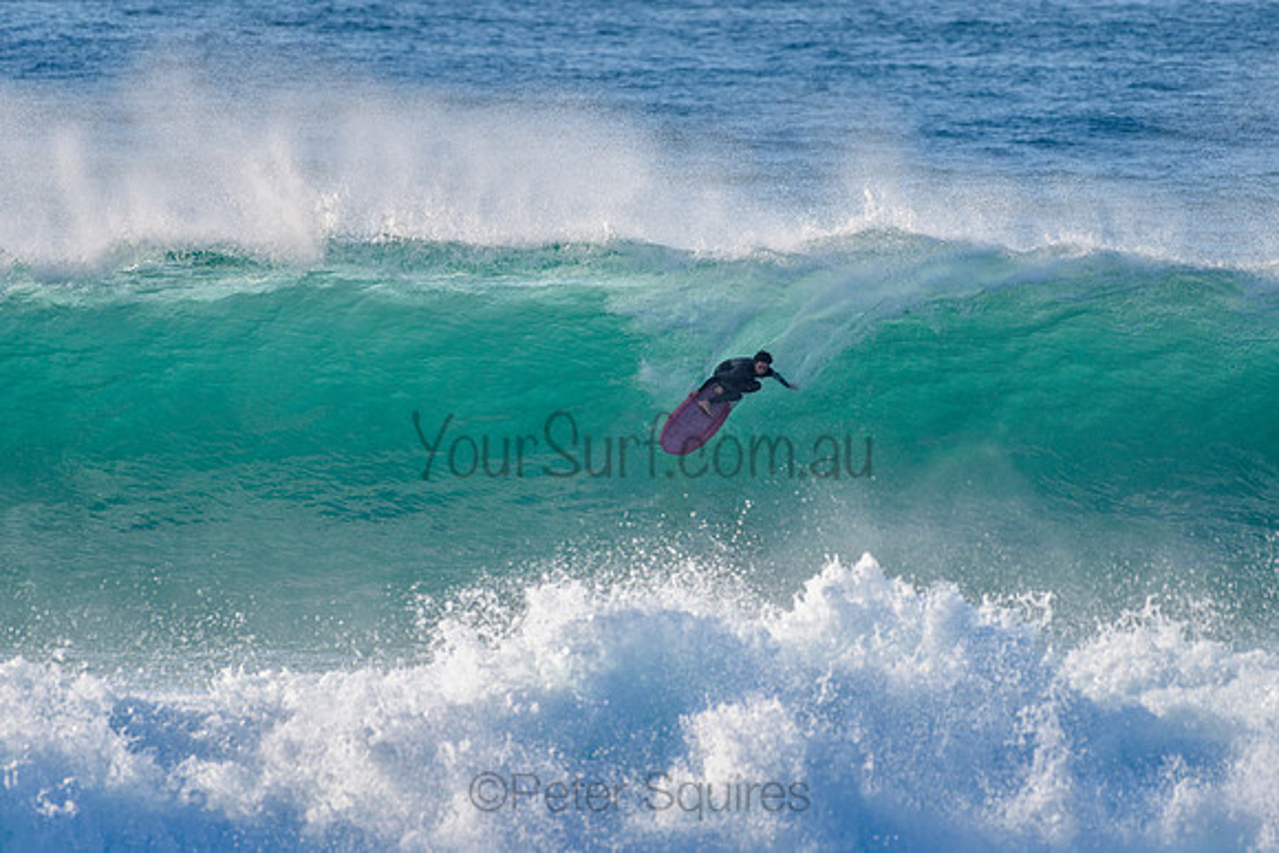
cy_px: 426
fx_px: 21790
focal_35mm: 613
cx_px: 640
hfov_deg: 3.4
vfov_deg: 2.2
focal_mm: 500
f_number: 5.6
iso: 200
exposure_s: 1/2000
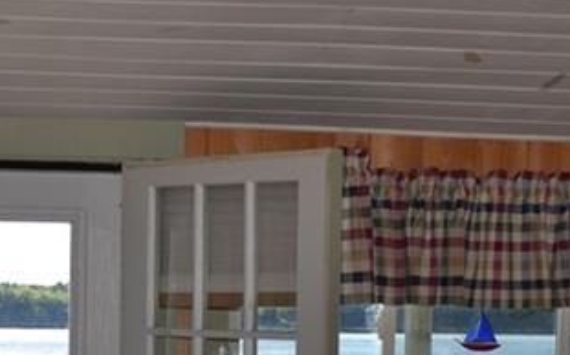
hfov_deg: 13.0
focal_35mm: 161
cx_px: 200
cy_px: 500
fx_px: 2500
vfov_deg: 8.0
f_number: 5
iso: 100
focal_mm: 32
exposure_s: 1/200
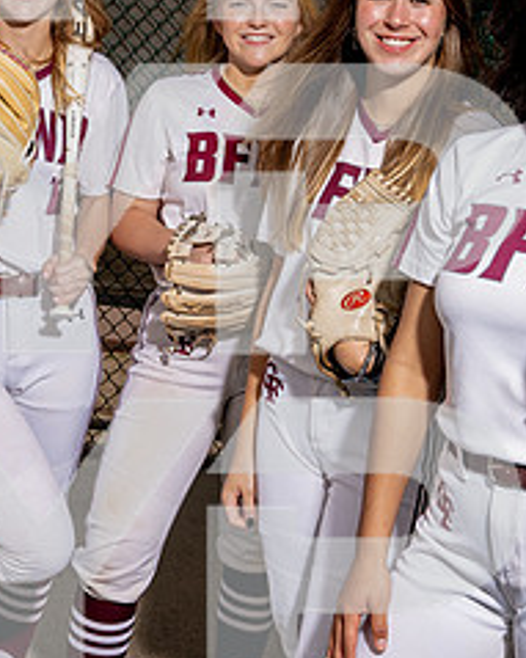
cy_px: 211
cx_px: 162
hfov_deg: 20.9
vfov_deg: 25.9
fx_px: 1421
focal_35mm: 73
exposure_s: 1/250
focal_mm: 32
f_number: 8
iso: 100
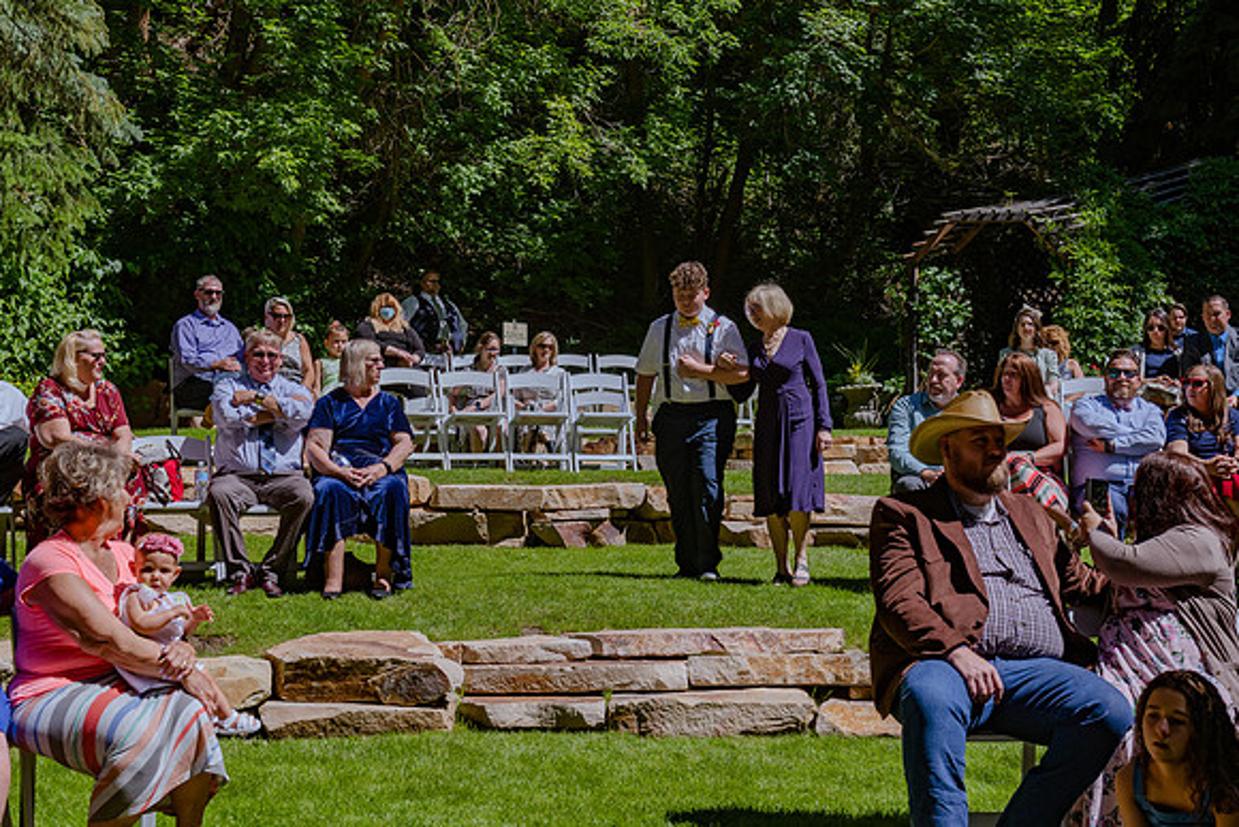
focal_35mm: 58
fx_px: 2009
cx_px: 530
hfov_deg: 34.2
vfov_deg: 23.2
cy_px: 369
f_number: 8
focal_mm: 50
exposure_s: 1/500
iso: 160
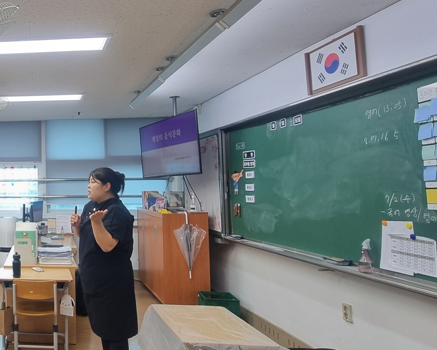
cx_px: -5
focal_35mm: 28
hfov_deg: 49.9
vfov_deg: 51.4
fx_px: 362
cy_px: 155
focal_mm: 2.2
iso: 125
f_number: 2.2
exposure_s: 1/60
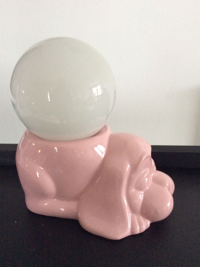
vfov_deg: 56.9
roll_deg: +1.8
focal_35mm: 32
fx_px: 247
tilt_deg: -21.2
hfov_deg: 44.1
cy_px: 134
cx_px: 100
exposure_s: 1/25
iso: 250
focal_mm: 3.3
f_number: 2.4
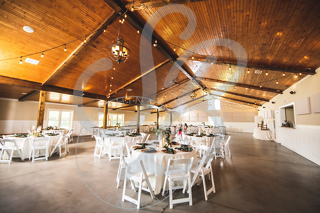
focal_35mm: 14
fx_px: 126
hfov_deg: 103.5
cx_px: 161
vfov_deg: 80.5
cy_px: 107
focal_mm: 14
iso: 1000
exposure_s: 1/250
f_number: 2.8
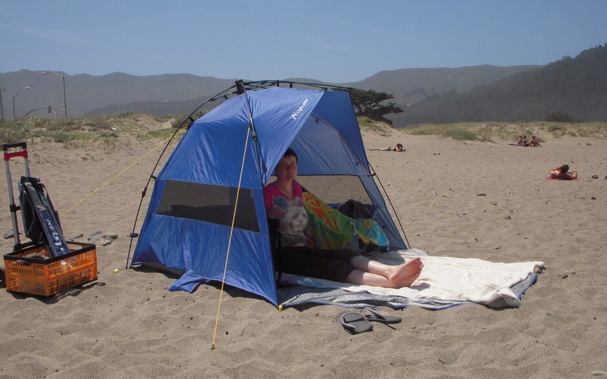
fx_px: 678
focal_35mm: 41
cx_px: 300
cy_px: 180
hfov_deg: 48.2
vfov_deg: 31.2
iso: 100
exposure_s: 1/500
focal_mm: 6.3
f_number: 6.6
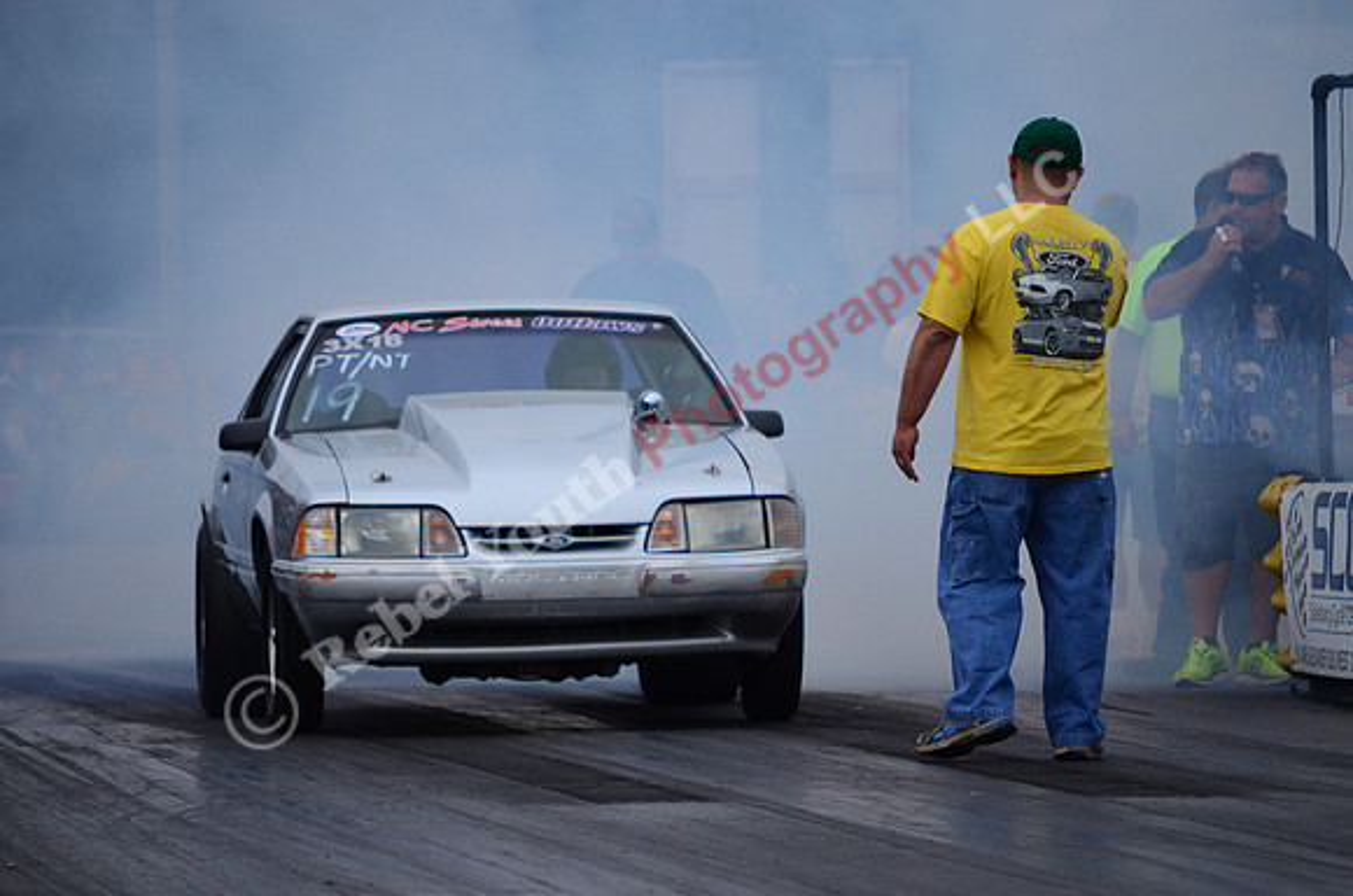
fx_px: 11250
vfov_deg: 4.6
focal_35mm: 300
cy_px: 448
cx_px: 676
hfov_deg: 6.9
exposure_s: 1/1000
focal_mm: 200
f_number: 5.6
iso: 1000
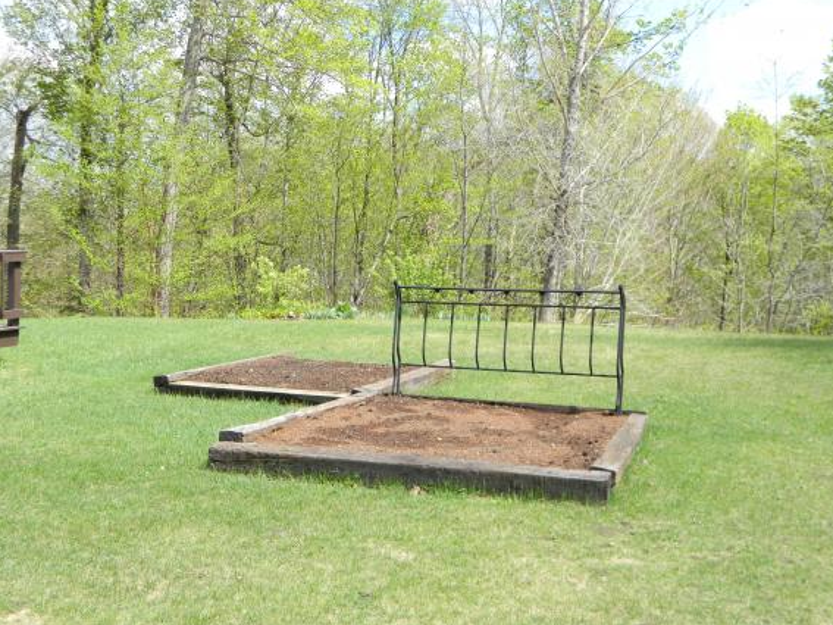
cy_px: 315
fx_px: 1010
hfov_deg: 44.8
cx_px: 423
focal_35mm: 42
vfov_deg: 34.3
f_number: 3.5
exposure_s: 1/320
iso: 80
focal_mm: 7.3
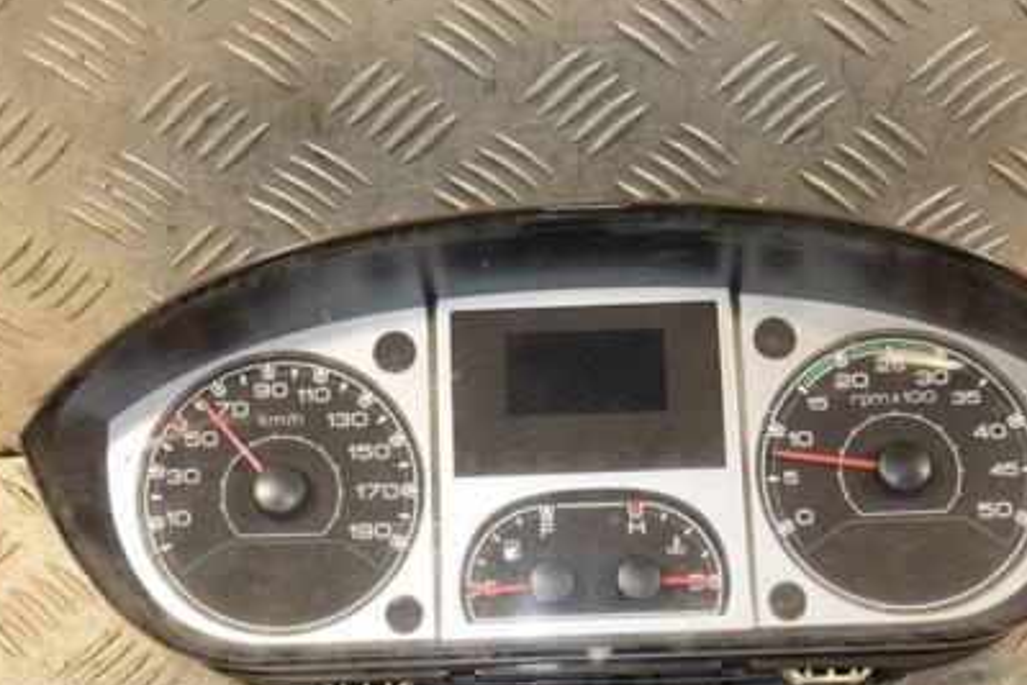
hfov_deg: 28.1
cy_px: 369
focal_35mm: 72
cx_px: 485
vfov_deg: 18.9
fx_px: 2055
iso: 800
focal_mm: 32
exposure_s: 1/160
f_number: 5
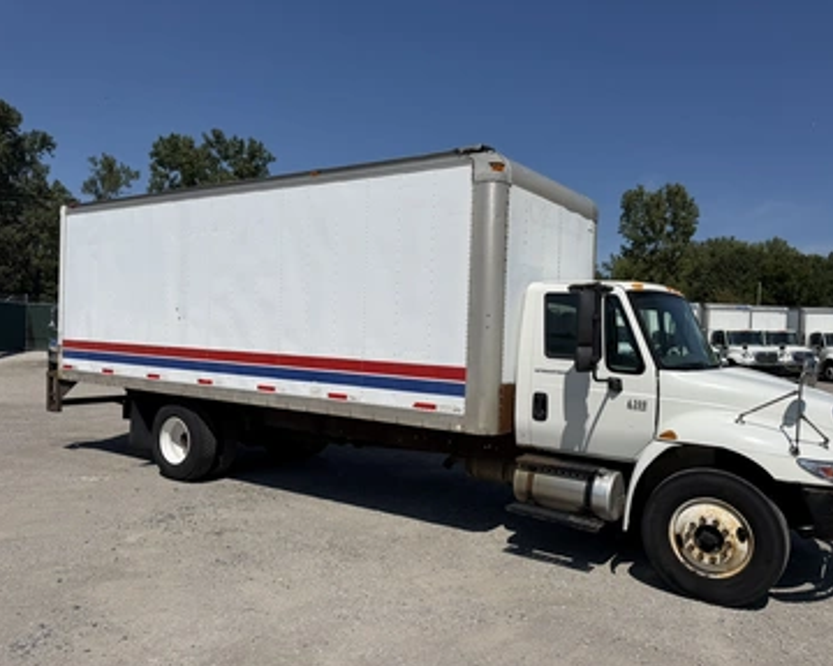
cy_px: 342
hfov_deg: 66.0
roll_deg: -1.8
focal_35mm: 26
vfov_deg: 54.9
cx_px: 440
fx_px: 641
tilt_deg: -0.4
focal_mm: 6.76
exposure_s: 1/11905
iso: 80
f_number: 1.78
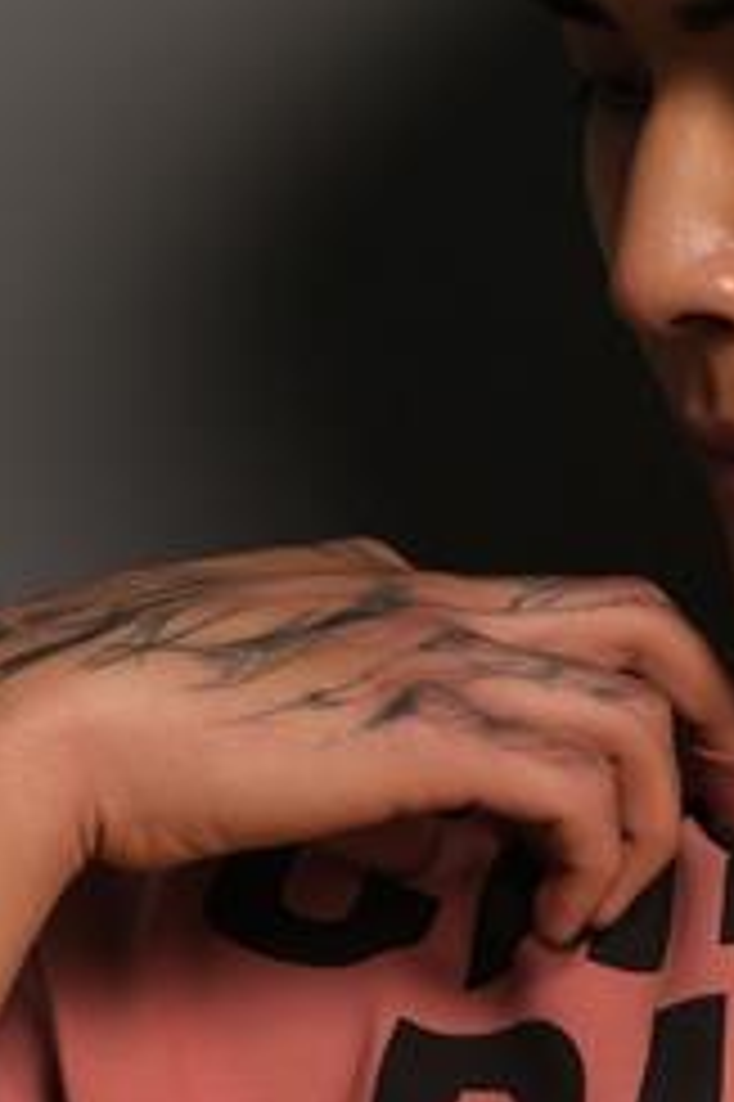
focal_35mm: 186
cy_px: 1552
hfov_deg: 7.3
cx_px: 905
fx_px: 5696
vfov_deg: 10.7
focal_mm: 22.3
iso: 160
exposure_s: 1/160
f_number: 5
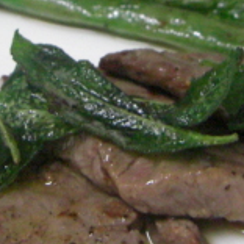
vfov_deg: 12.6
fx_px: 1101
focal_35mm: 138
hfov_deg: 12.7
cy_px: 42
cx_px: 135
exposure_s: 1/25
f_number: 3.4
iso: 400
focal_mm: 6.3
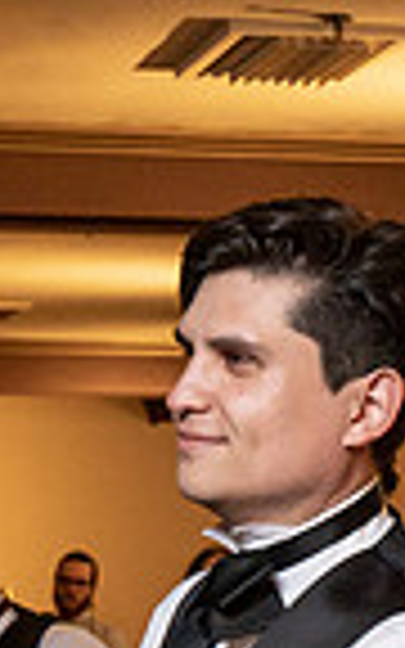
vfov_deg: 13.2
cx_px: 86
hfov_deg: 8.3
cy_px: 609
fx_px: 2773
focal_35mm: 157
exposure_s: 1/200
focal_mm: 32
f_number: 5.6
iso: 2000
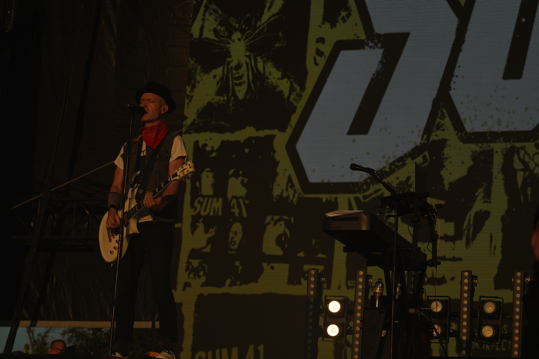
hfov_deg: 19.5
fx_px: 1572
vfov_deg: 13.0
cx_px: 270
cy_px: 180
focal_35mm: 105
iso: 100
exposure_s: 1/800
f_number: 8
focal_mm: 105
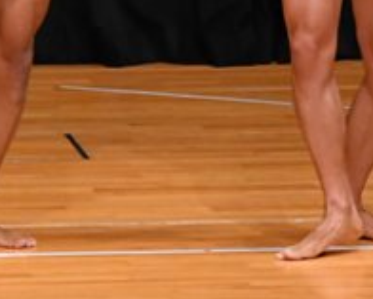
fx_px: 9819
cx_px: 393
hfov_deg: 2.2
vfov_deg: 1.7
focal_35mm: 889
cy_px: -76
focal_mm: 160
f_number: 5.6
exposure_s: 1/400
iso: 3200
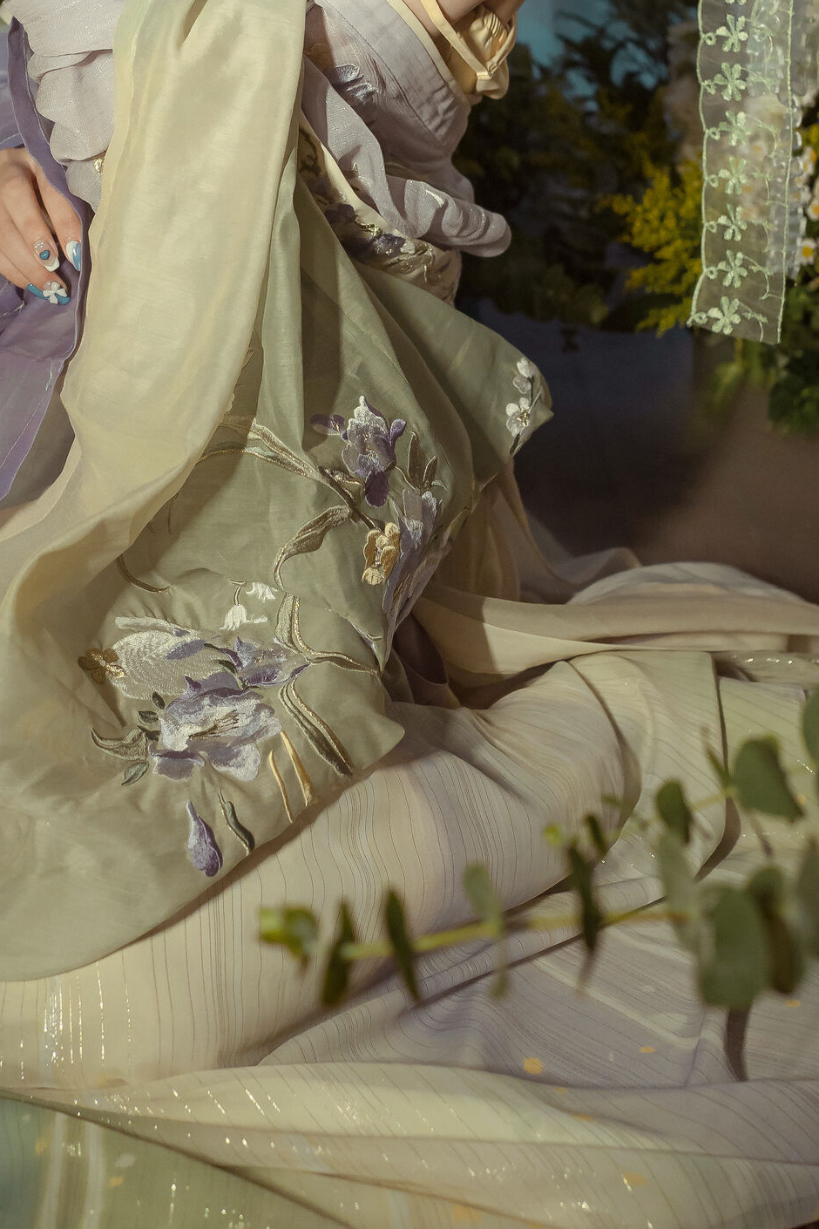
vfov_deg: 28.8
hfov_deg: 20.3
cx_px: 382
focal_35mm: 67
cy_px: 98
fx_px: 2286
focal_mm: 35
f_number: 3.5
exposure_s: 1/60
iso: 640
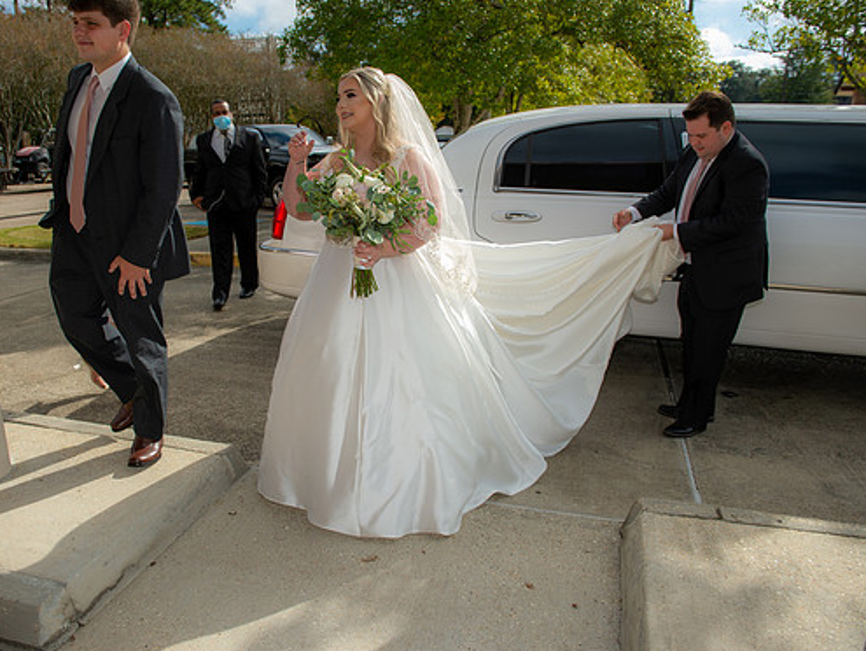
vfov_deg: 51.4
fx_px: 676
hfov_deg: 65.0
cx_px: 374
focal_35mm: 27
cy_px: 324
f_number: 5
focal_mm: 24
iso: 64
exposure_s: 1/500
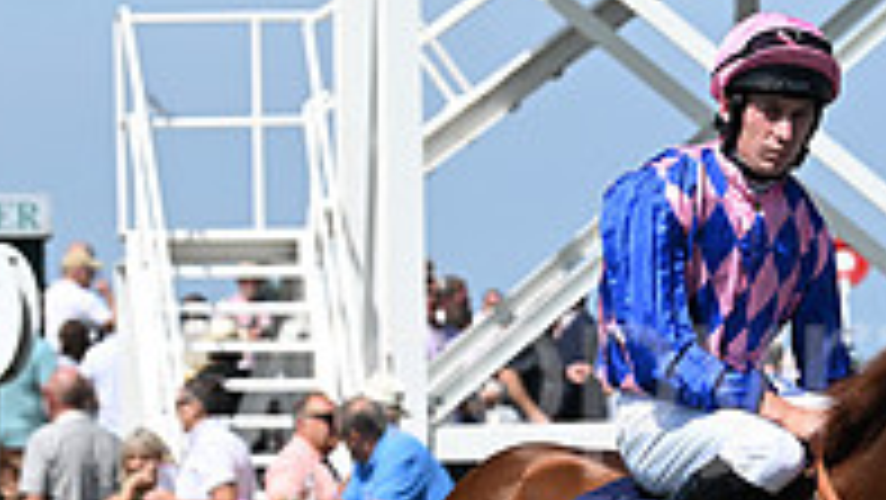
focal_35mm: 371
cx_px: 949
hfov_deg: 5.8
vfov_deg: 3.3
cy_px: 655
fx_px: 8720
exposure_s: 1/2500
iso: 400
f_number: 5.6
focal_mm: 120
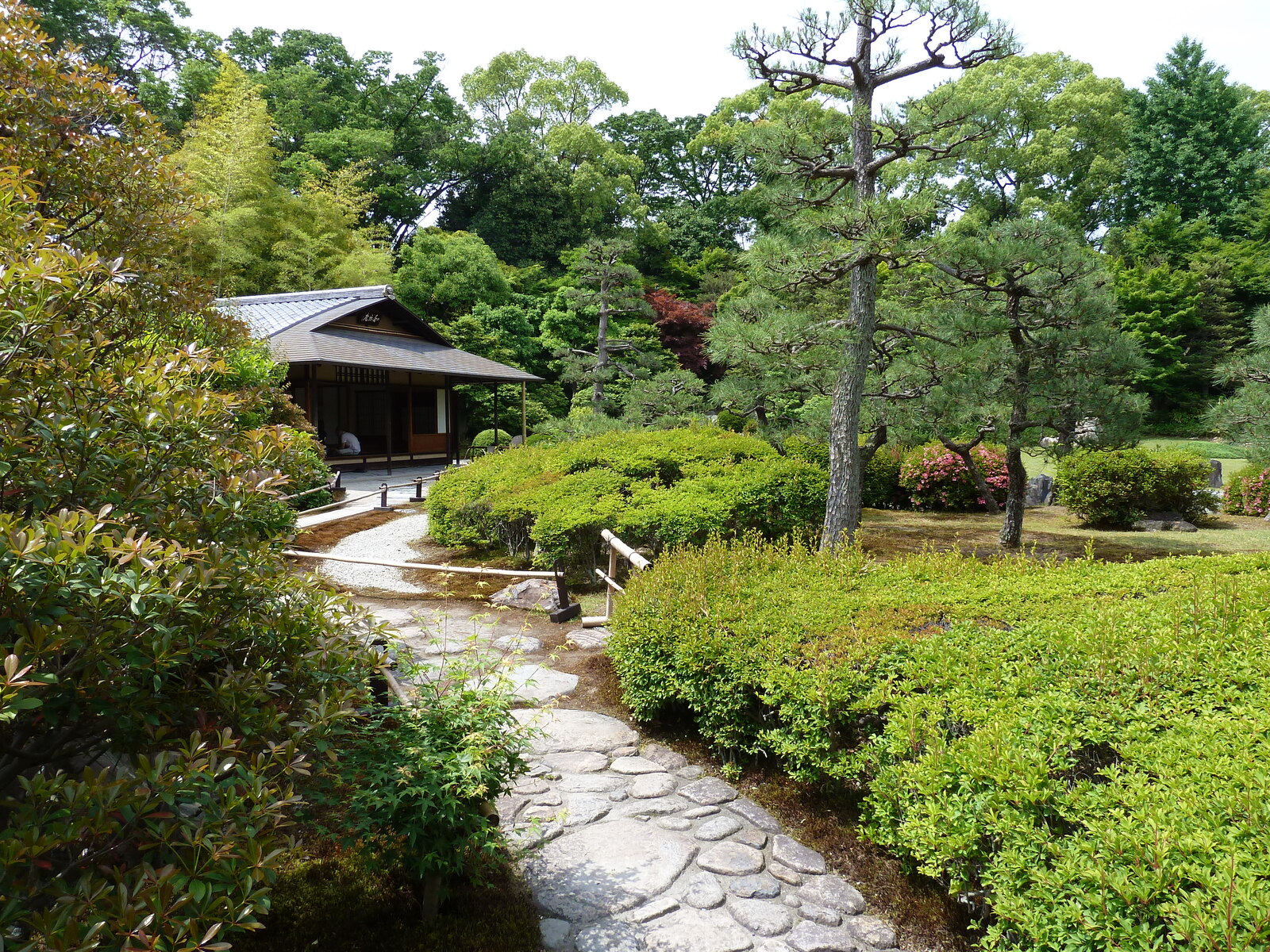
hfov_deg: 69.4
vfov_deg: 54.9
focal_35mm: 25
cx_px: 635
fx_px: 917
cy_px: 476
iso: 80
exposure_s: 1/320
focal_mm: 4.1
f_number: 4
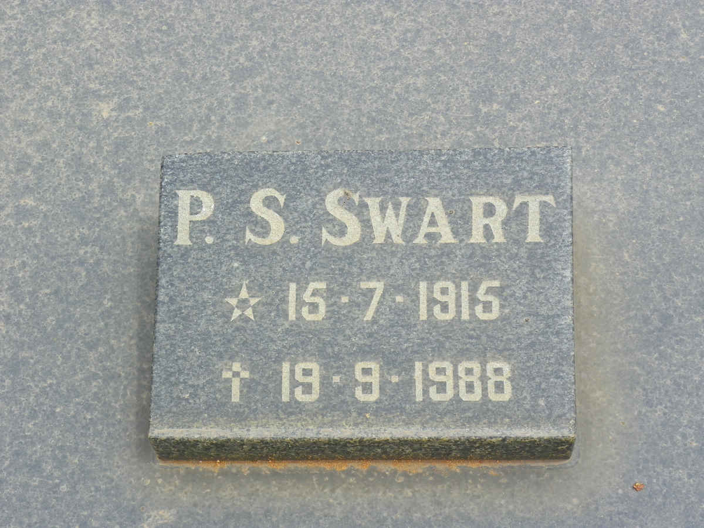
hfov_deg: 28.6
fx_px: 1383
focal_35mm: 68
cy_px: 264
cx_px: 352
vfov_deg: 21.6
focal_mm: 12.1
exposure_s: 1/160
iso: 64
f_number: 4.5
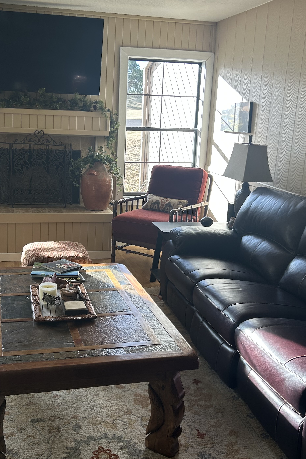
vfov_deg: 49.6
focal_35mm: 39
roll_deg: -2.3
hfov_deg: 34.1
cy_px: 227
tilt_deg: -13.9
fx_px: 497
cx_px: 122
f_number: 1.5
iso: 50
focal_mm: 5.7
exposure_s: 1/169
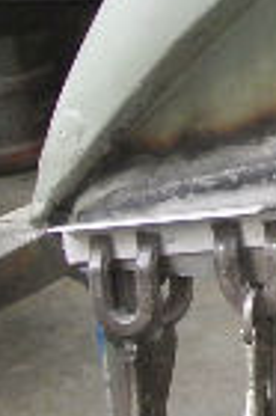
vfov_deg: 12.8
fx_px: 1844
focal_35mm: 160
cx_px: 843
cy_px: 71
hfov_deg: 7.5
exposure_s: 1/60
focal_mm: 10.7
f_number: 3.5
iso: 800
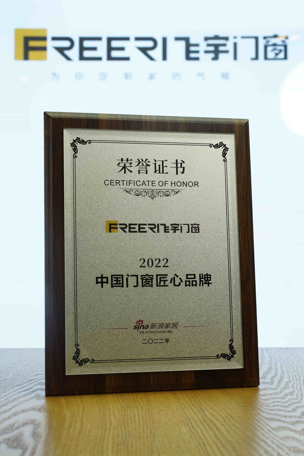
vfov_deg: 36.2
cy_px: 228
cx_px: 152
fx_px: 697
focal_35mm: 55
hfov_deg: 24.6
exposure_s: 1/80
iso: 640
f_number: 10
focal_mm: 55
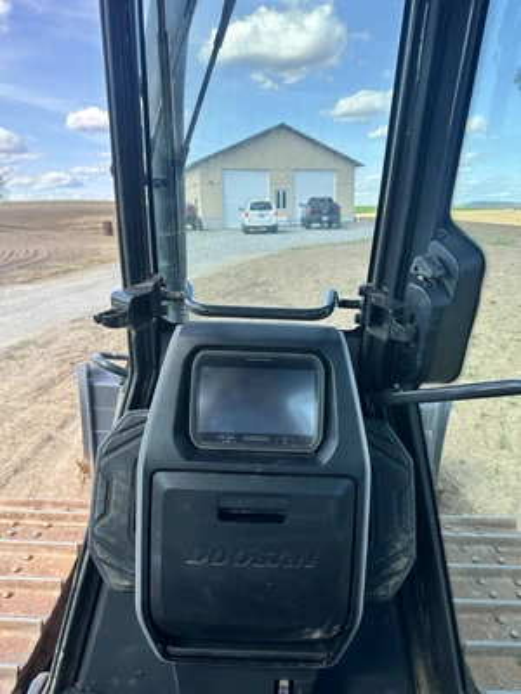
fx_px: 482
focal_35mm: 24
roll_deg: +1.1
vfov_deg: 71.6
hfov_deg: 56.8
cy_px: 347
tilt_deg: -14.9
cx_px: 260
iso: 80
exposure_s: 1/962
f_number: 1.78
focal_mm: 6.86
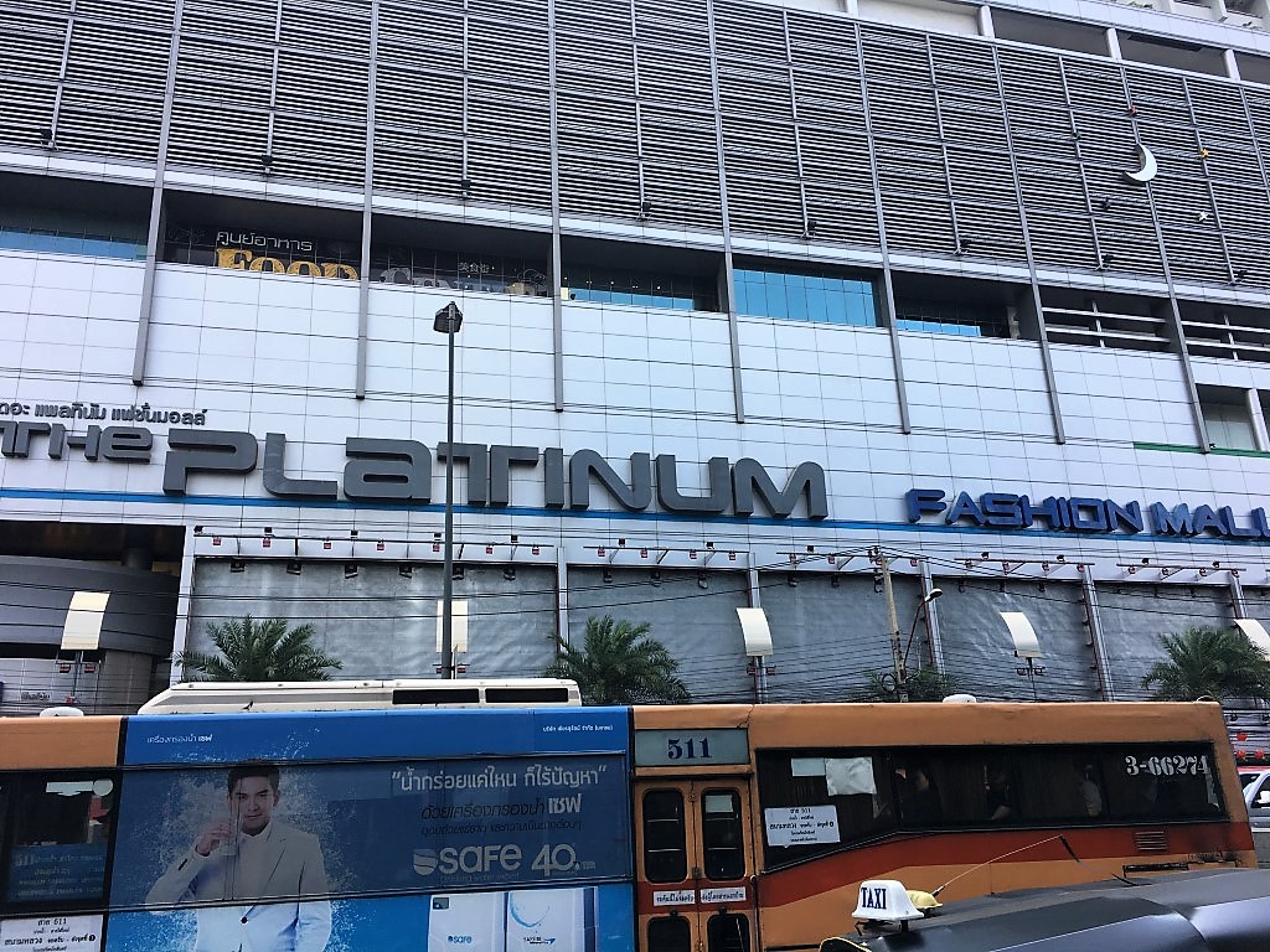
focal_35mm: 29
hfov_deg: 61.7
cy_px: 476
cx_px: 635
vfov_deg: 48.2
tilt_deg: +19.3
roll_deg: +3.2
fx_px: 1064
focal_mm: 4.15
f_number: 2.2
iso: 25
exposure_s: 1/299
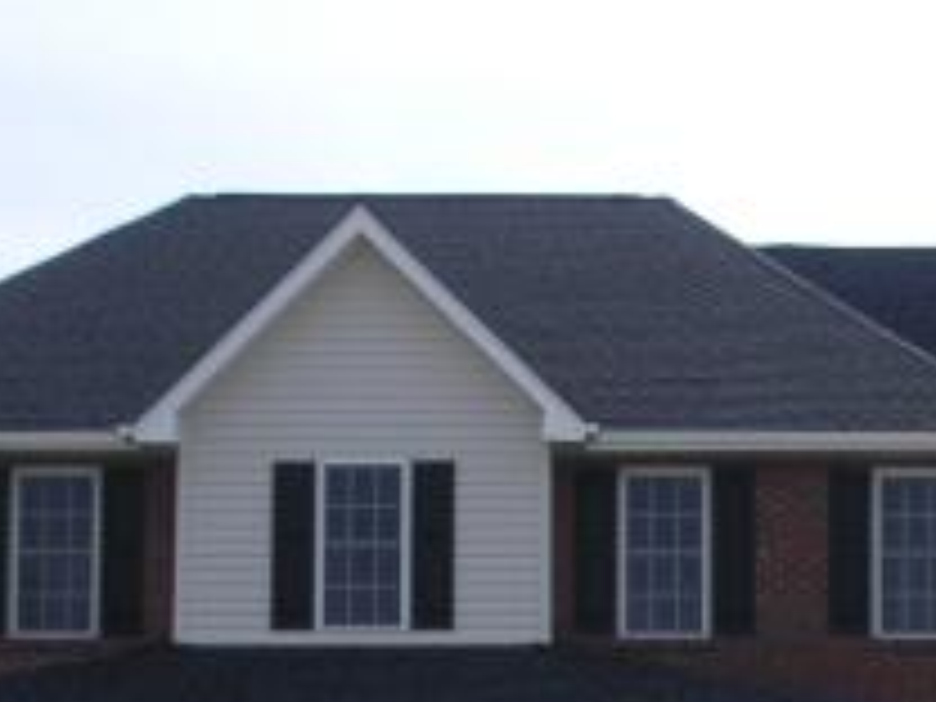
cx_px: 756
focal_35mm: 114
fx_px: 3083
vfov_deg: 12.7
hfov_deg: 17.1
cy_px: 846
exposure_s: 1/180
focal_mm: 5.7
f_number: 6.7
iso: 50
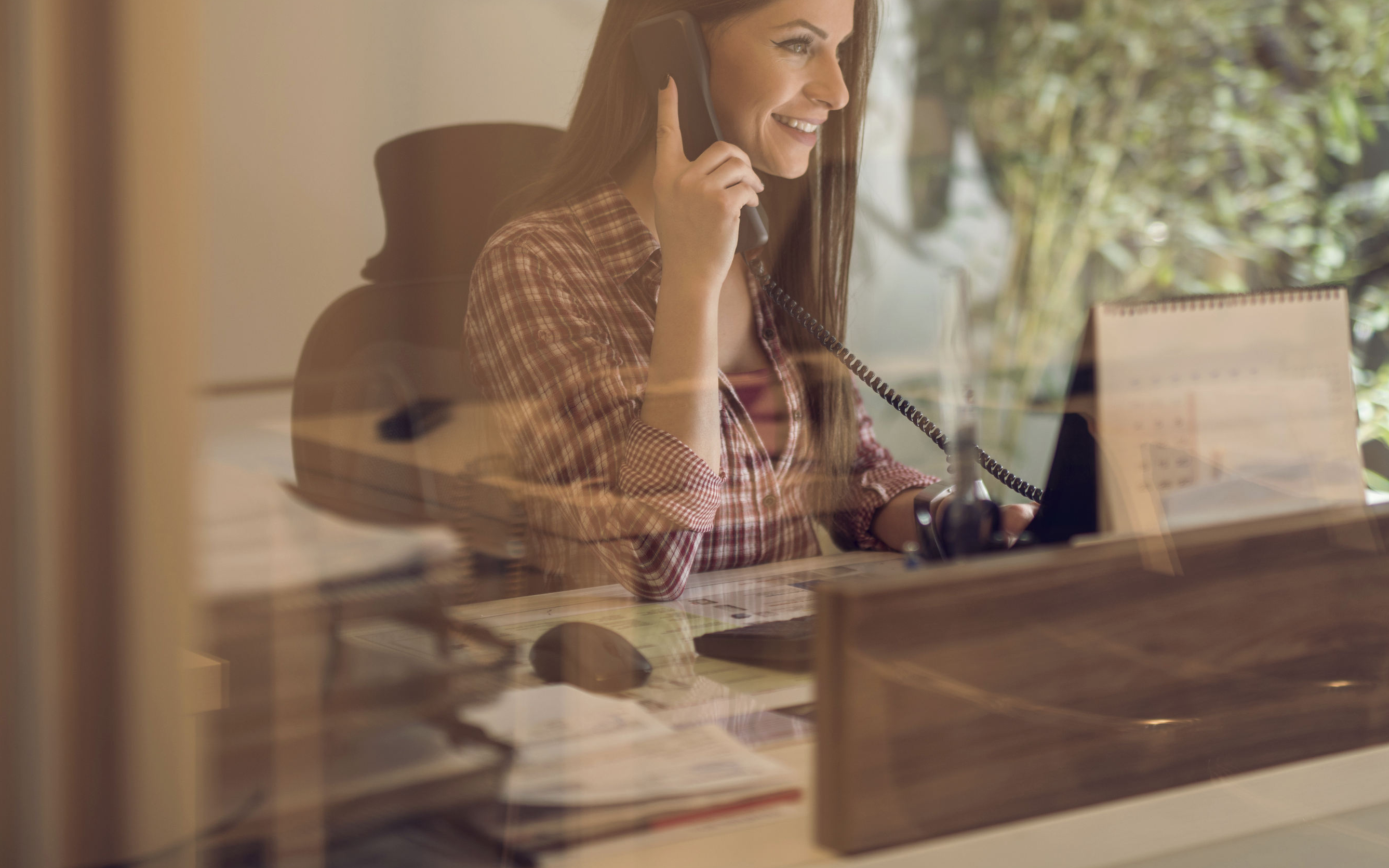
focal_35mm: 80
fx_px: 3028
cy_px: 147
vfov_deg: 16.2
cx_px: 851
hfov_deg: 25.8
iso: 64
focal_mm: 50
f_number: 1.6
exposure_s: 1/125
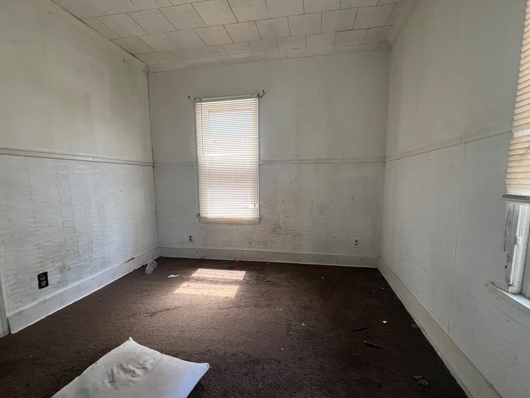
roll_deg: -0.1
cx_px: 278
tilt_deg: -7.6
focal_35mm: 14
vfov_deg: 85.6
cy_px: 209
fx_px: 214
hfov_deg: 102.0
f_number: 1.8
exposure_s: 1/99
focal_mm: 1.57
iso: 125
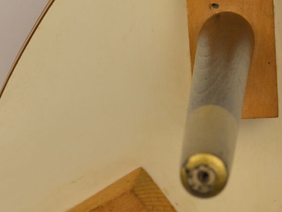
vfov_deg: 9.6
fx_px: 1246
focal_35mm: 153
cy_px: 249
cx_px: 223
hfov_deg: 12.9
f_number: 5.6
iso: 110
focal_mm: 28
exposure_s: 1/125
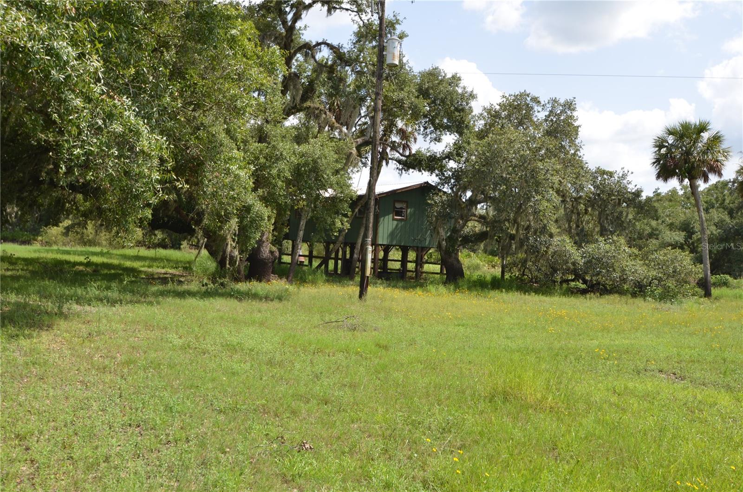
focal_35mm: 36
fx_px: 741
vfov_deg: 36.7
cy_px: 246
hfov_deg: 53.2
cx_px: 372
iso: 160
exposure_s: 1/250
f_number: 8
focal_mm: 24
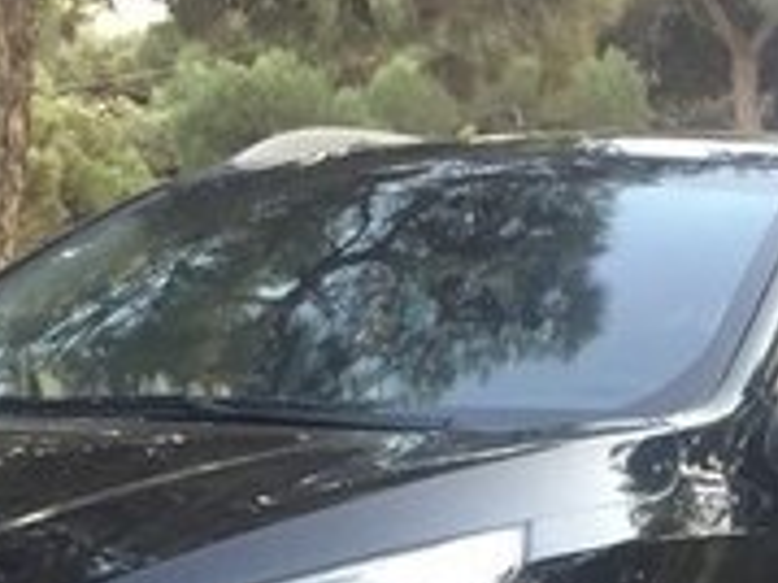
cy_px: 894
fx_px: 2403
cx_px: 500
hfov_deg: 18.4
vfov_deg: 13.0
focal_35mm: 107
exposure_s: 1/33
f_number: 2.2
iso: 50
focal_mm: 4.15
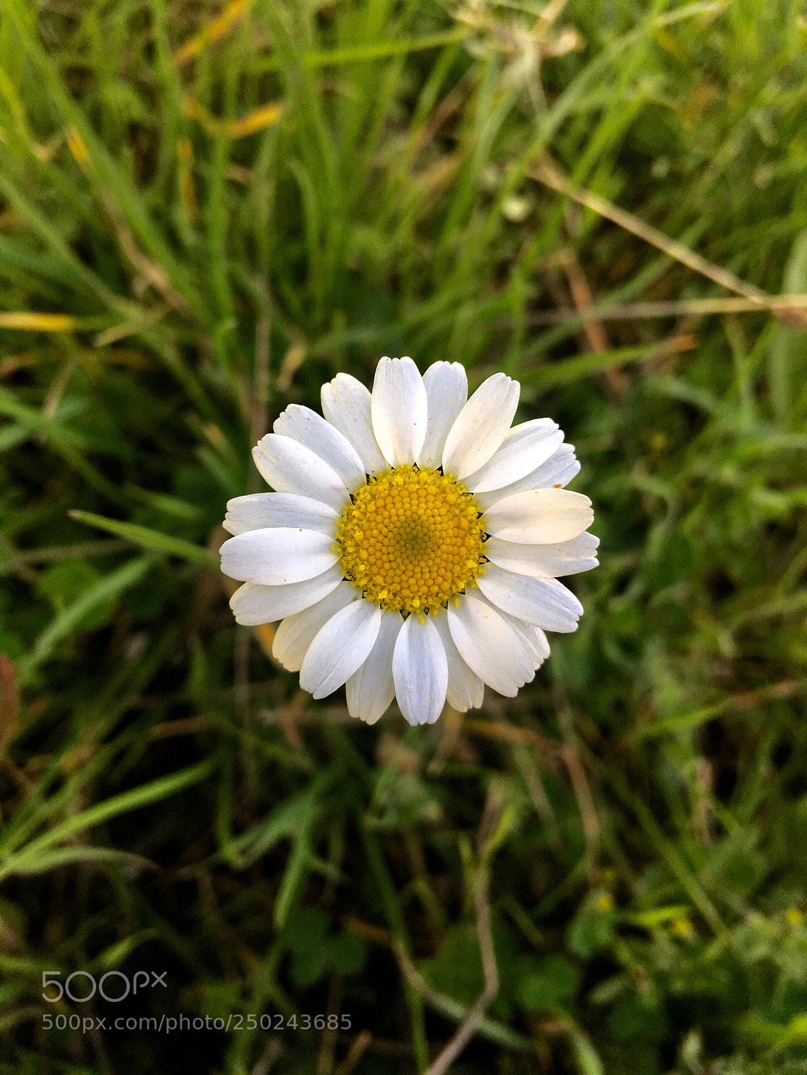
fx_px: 901
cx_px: 404
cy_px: 538
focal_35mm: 29
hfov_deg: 48.2
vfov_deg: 61.7
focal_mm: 4.15
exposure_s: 1/388
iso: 25
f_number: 2.2
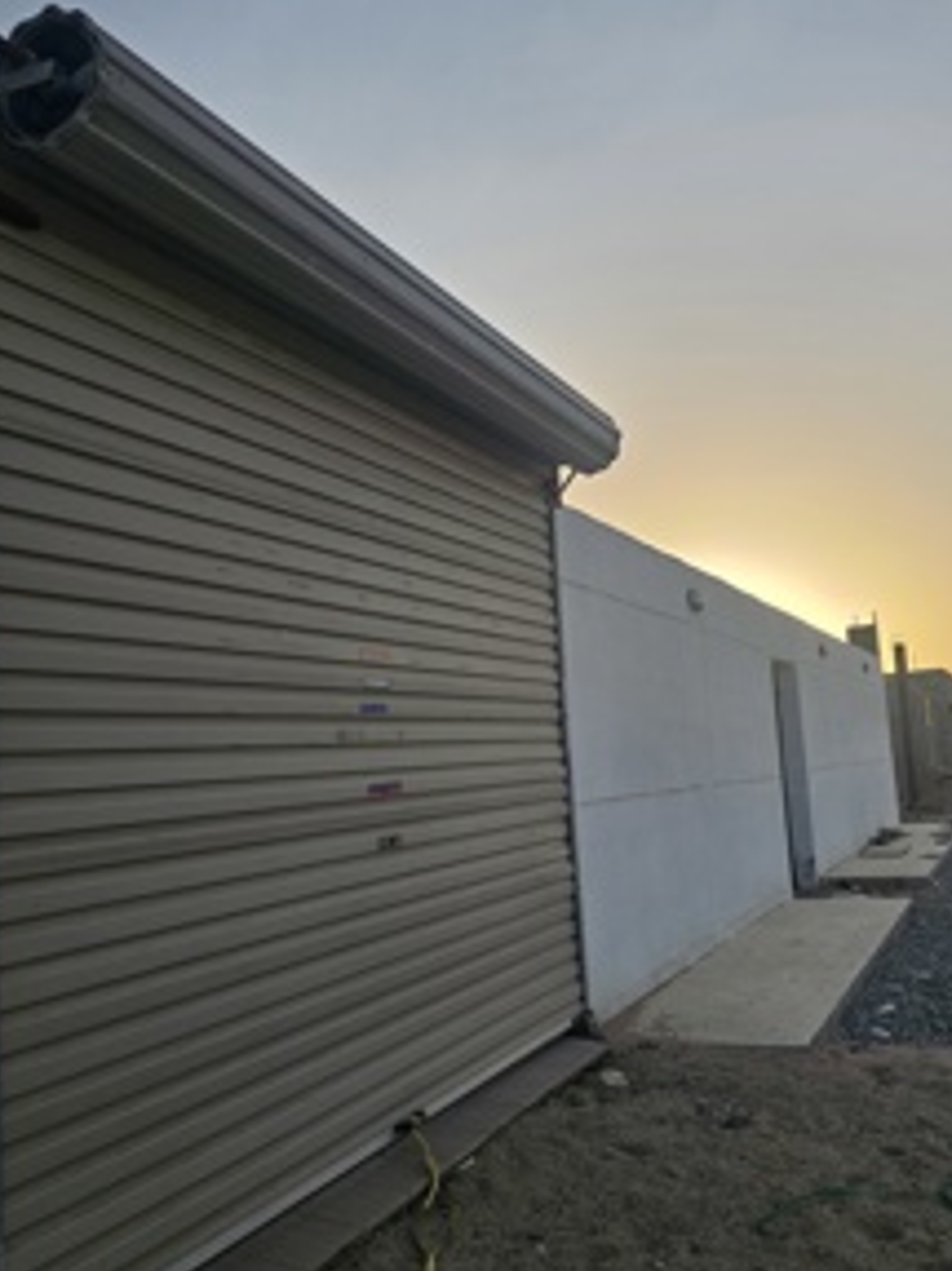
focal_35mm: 30
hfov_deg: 46.4
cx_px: 591
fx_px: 1101
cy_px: 640
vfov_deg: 60.0
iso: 10
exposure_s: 1/412
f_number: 1.7
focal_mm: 6.3
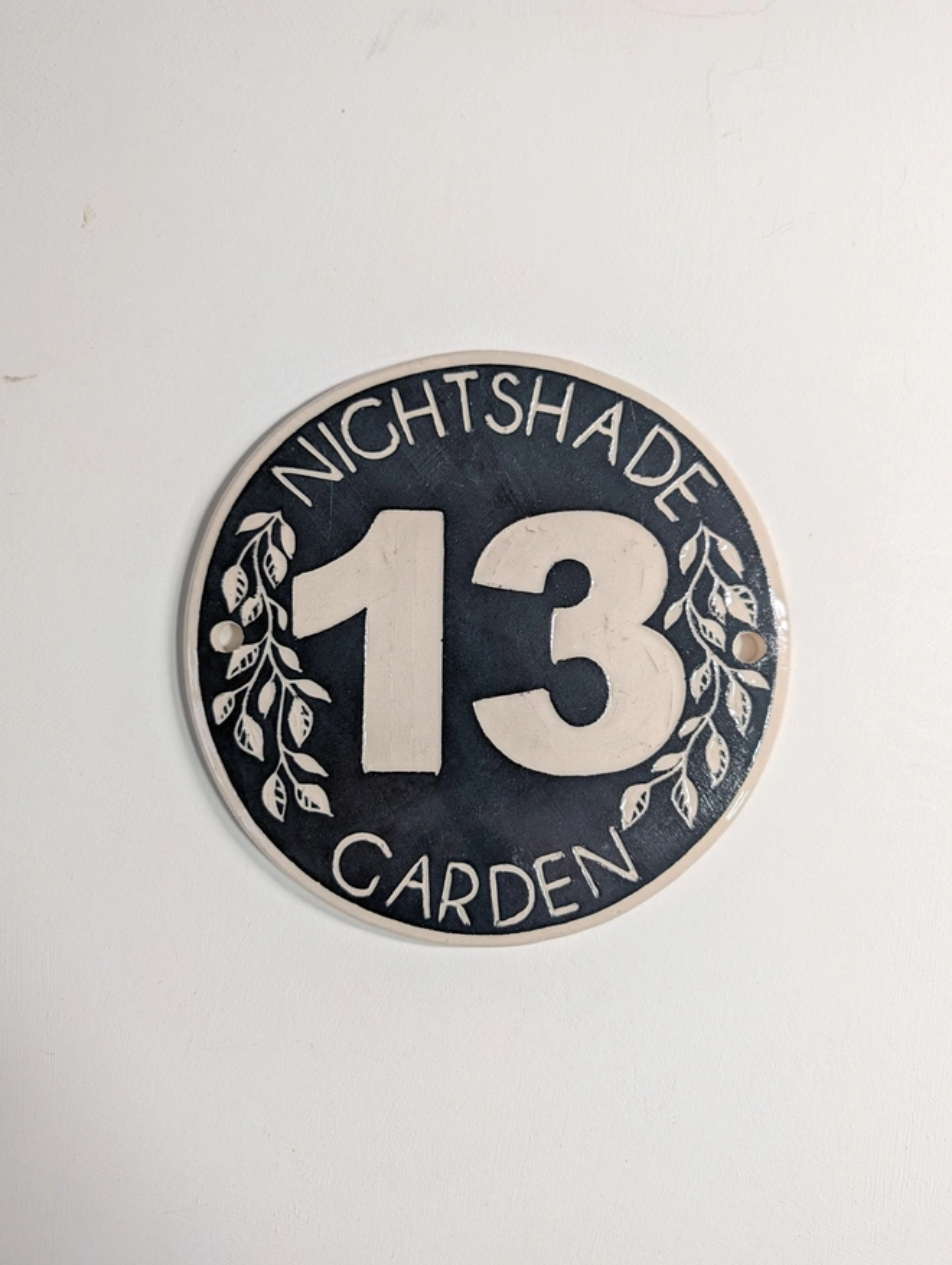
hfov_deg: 56.9
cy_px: 632
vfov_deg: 71.5
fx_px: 878
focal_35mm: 24
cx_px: 476
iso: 41
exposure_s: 1/176
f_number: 1.68
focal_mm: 6.9
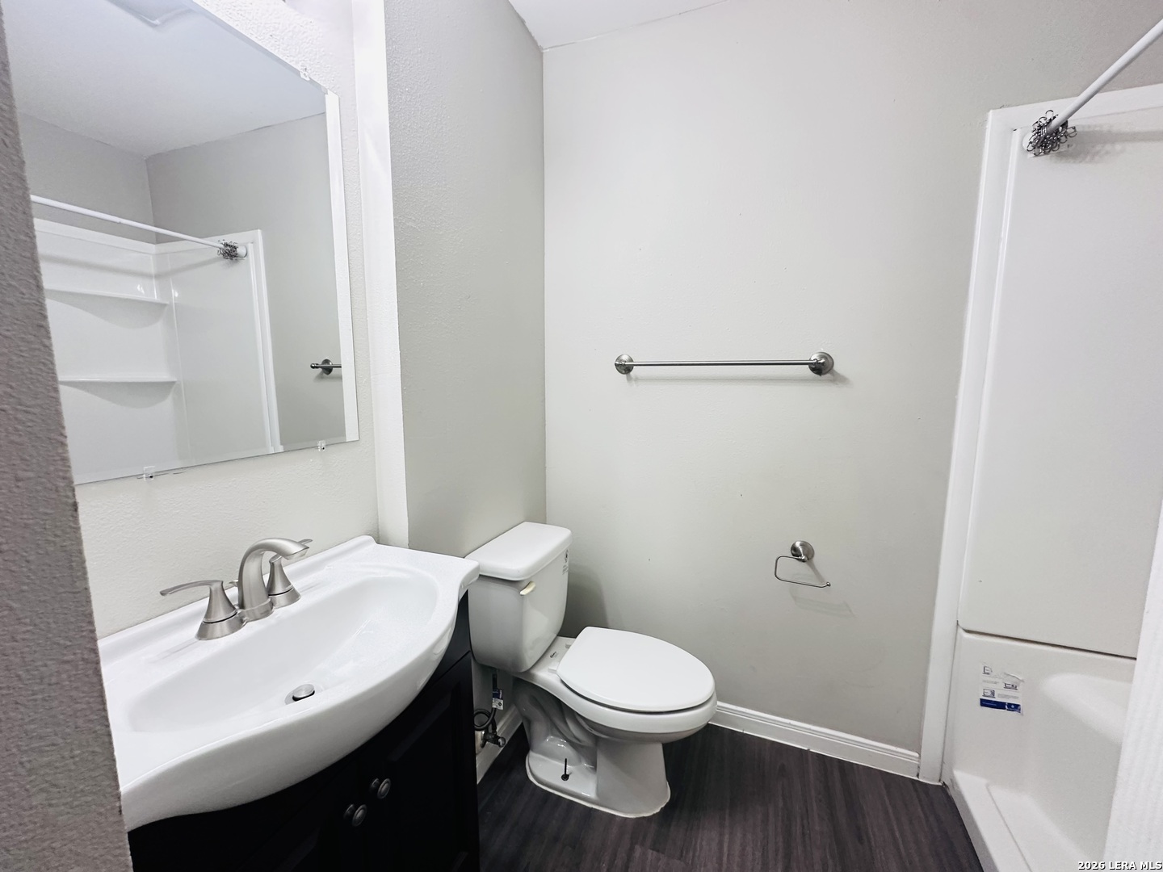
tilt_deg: -6.8
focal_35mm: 14
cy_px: 436
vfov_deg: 85.7
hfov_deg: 102.1
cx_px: 582
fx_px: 470
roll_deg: -0.1
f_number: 2.2
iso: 400
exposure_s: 1/60
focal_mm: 2.22
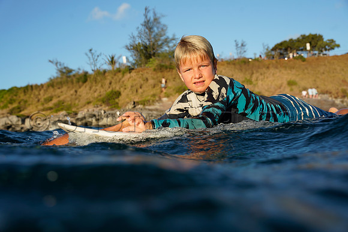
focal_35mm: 43
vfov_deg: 31.1
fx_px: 418
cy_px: 116
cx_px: 174
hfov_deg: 45.2
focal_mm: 43.2
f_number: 6.3
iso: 100
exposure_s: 1/320
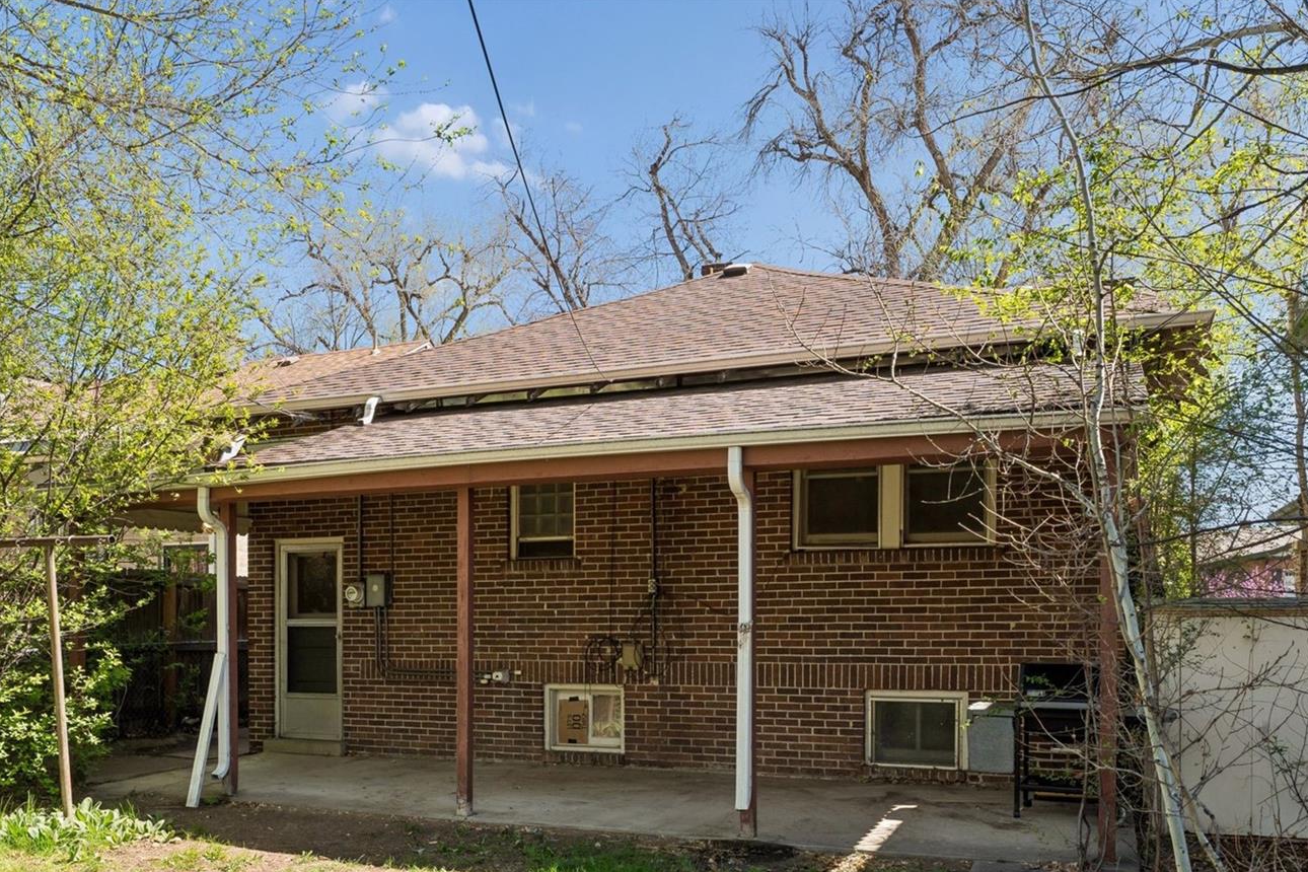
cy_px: 537
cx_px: 615
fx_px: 1126
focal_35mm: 31
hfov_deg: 60.2
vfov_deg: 42.1
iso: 400
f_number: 9
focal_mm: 25
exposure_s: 1/250
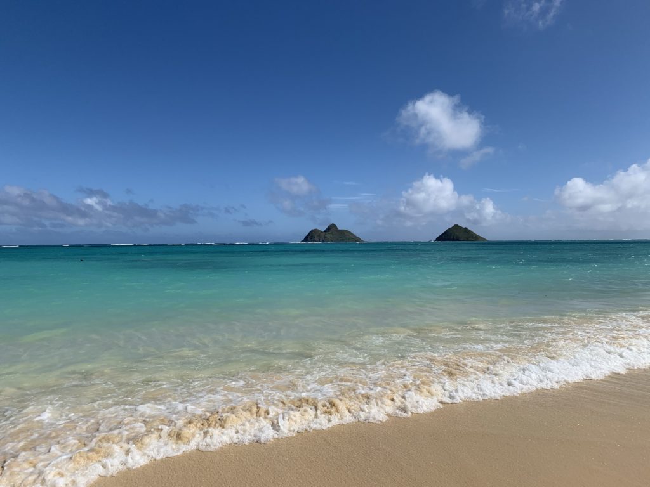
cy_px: 244
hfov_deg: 67.3
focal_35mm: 26
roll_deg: +0.4
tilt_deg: -0.5
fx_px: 488
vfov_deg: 53.1
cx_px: 325
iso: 25
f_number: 1.8
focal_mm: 4.25
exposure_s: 1/5714
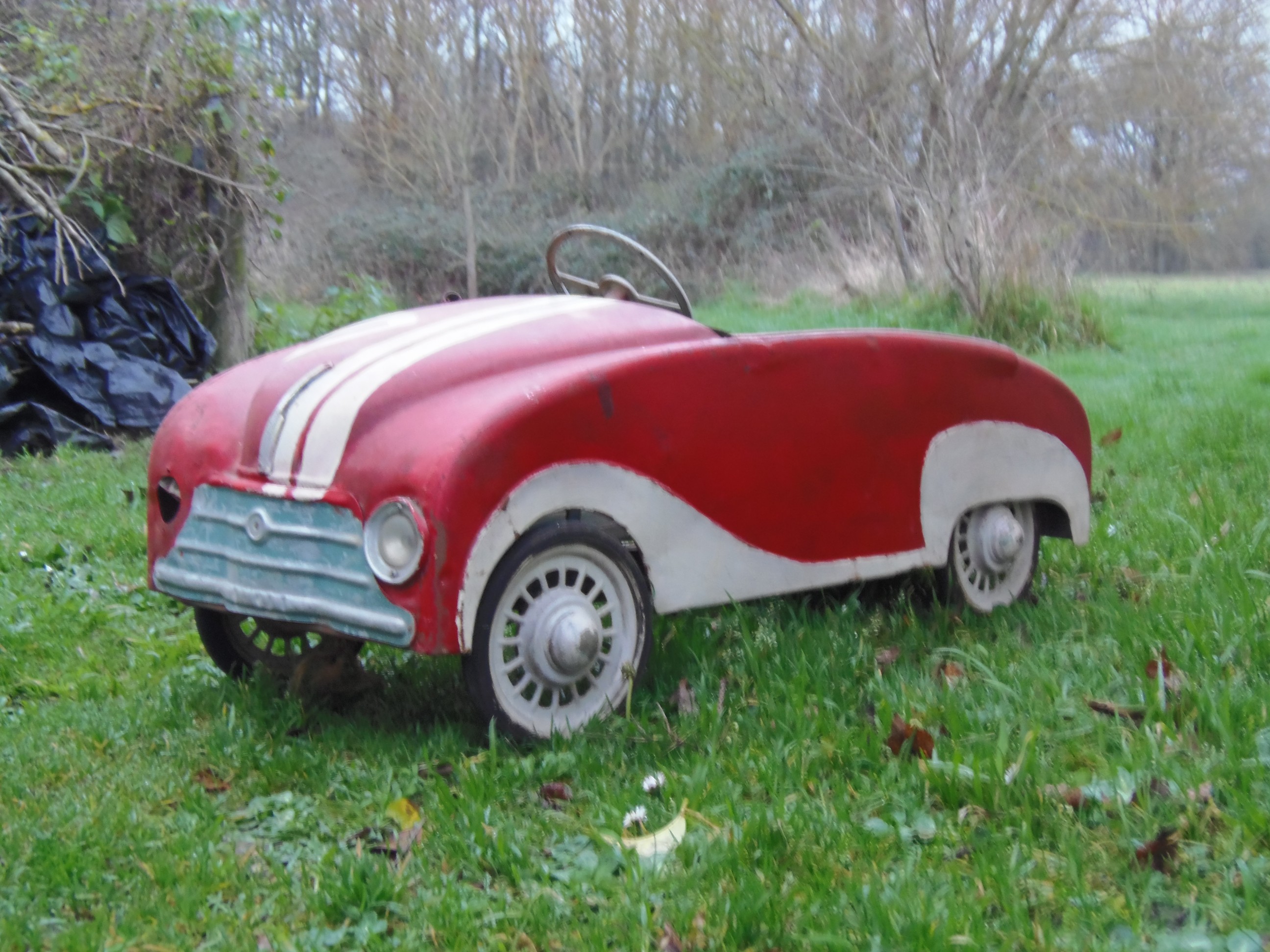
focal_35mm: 49
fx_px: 1798
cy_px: 476
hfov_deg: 38.9
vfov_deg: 29.7
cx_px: 635
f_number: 3.8
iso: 200
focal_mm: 9.1
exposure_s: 1/5
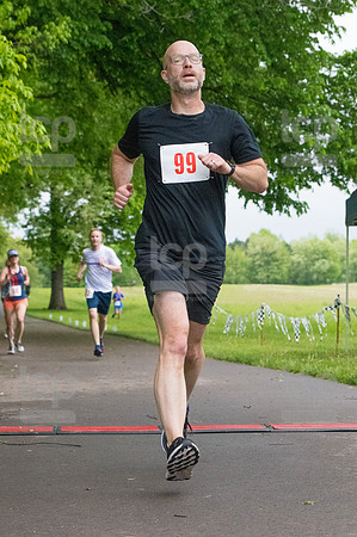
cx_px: 178
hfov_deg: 13.0
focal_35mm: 105
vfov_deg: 19.5
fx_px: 1565
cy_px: 268
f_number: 5.6
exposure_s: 1/1250
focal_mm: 70
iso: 6400
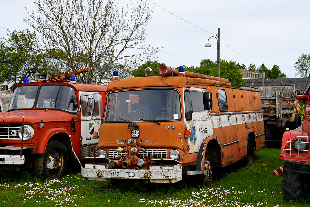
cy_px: 104
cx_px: 155
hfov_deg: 41.1
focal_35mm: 48
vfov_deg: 28.1
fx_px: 413
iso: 200
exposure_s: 1/640
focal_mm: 32
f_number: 6.3
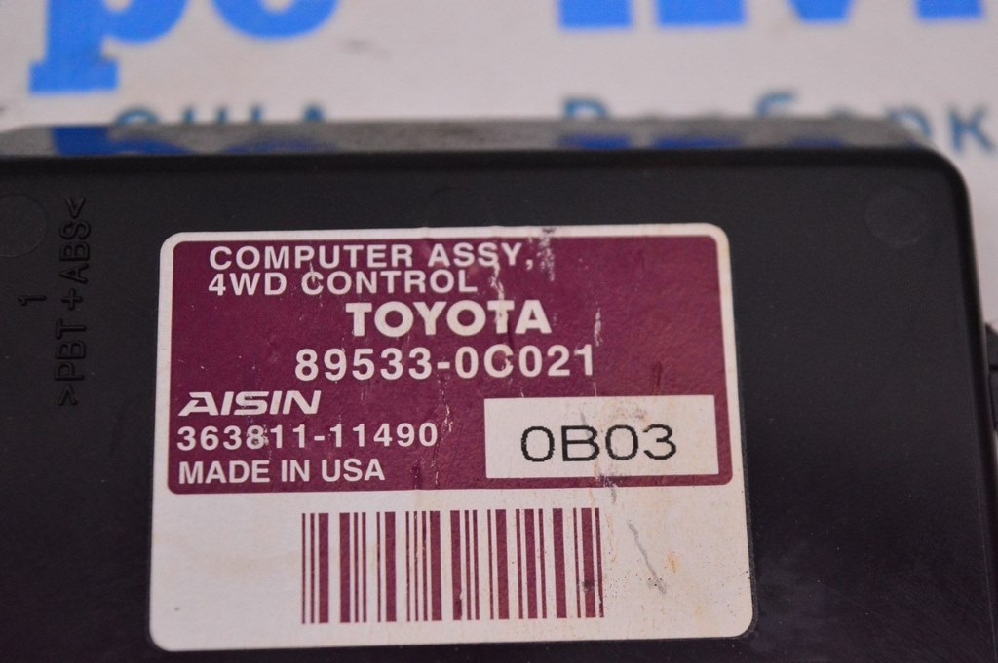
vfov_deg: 16.5
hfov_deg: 24.6
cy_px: 332
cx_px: 499
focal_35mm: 82
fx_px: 2285
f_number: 5.6
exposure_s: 1/400
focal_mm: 55
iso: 3200
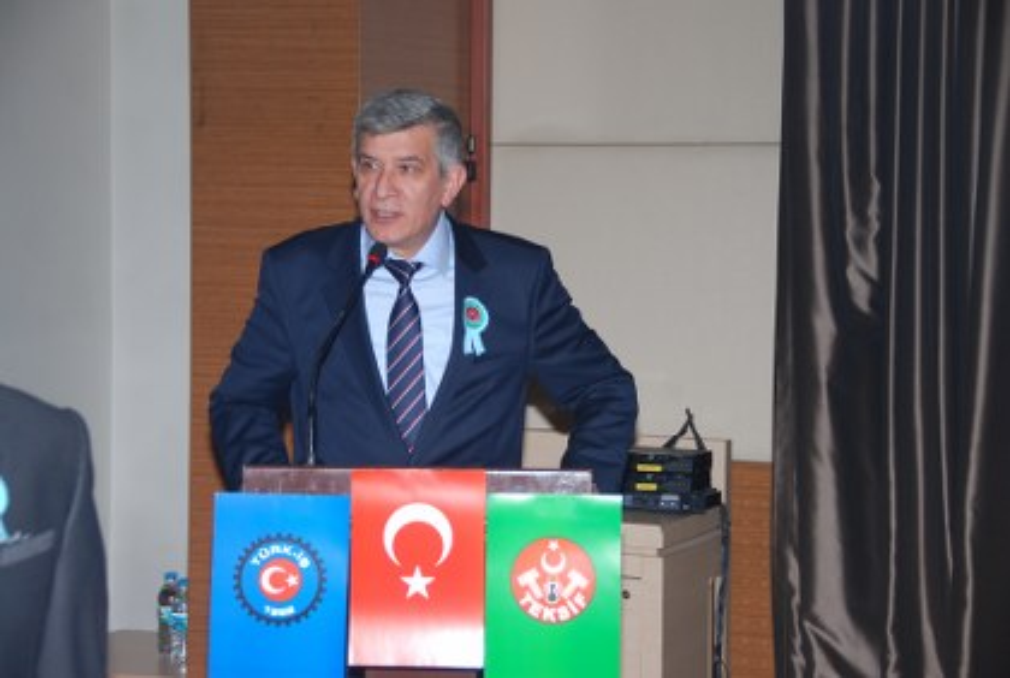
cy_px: 339
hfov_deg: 22.6
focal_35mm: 90
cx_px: 505
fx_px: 2530
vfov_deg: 15.3
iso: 200
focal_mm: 60
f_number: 5
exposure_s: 1/60
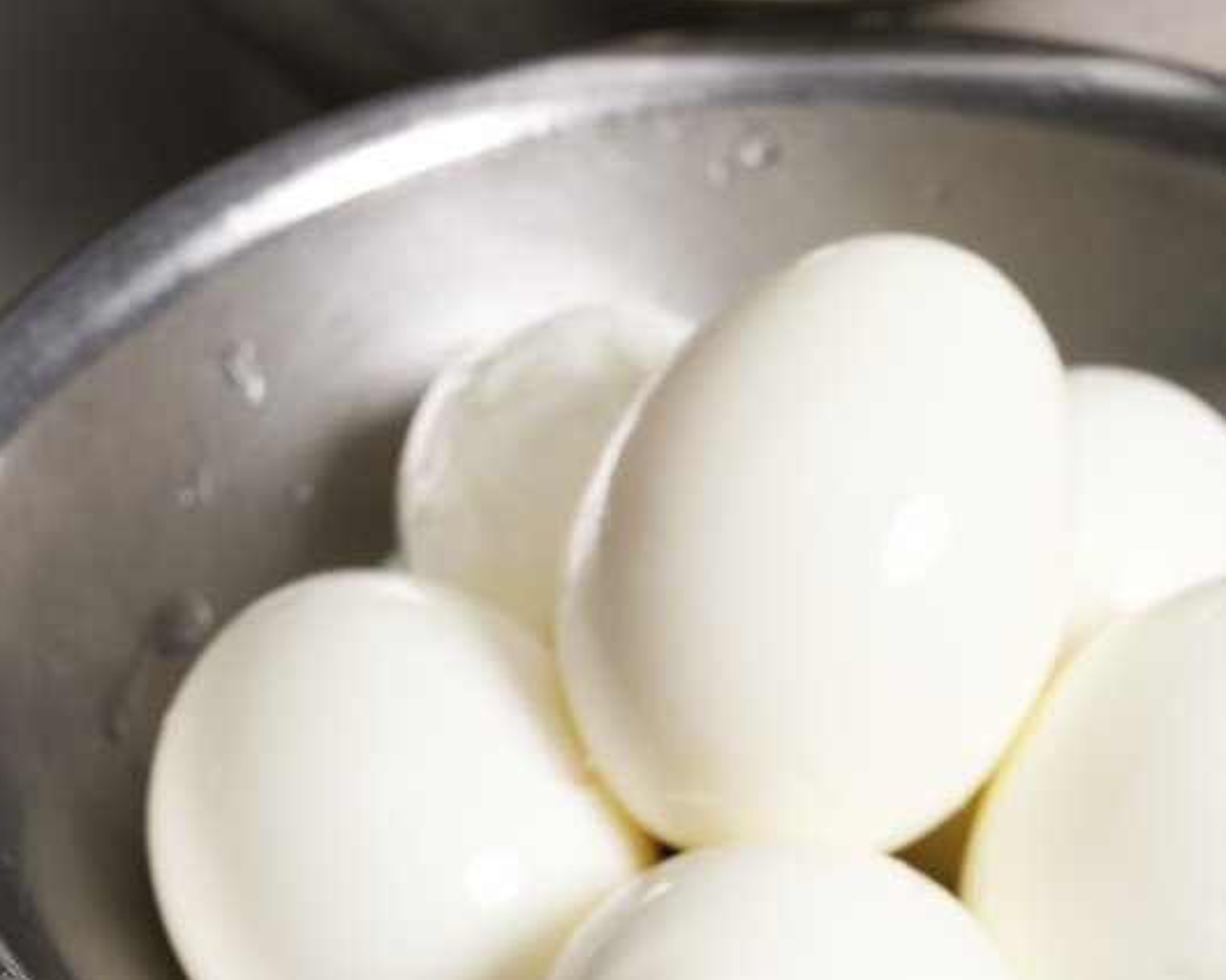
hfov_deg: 18.4
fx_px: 3774
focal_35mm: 104
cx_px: 833
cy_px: 771
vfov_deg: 14.7
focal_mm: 49
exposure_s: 1/800
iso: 1000
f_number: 9
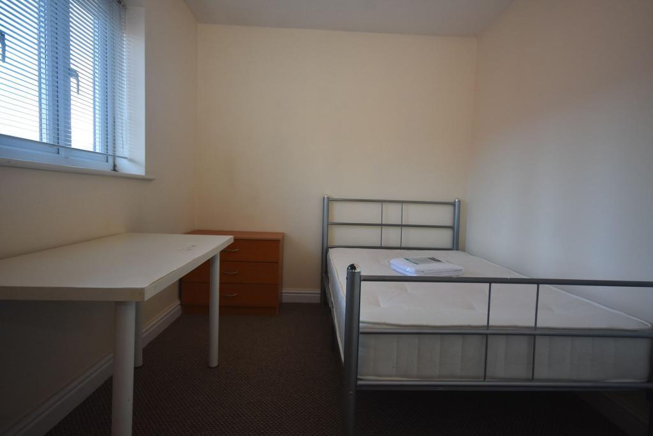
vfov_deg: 59.6
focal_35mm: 21
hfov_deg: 81.2
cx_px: 326
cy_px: 218
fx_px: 381
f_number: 4.8
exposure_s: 1/60
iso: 640
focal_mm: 14
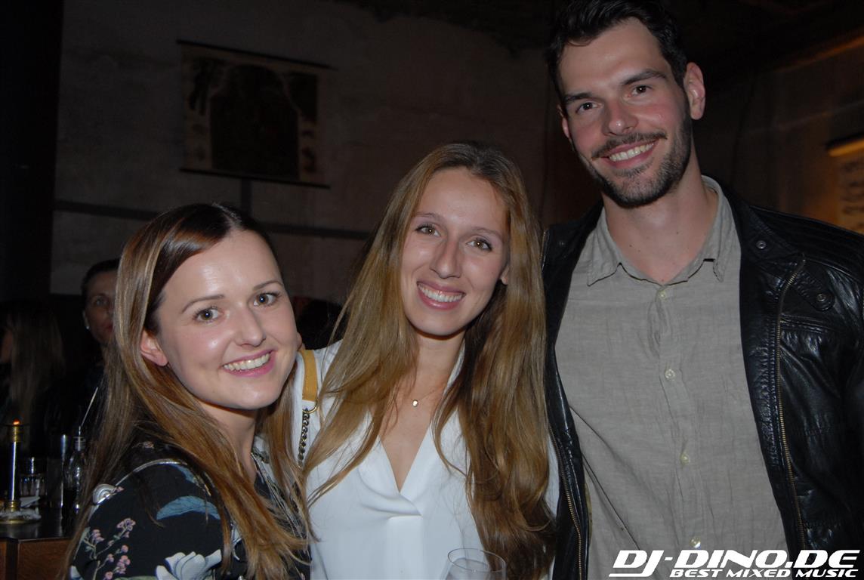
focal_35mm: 48
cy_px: 290
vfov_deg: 28.2
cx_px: 432
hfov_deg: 41.0
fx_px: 1154
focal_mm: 32
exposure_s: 1/15
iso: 400
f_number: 5.6
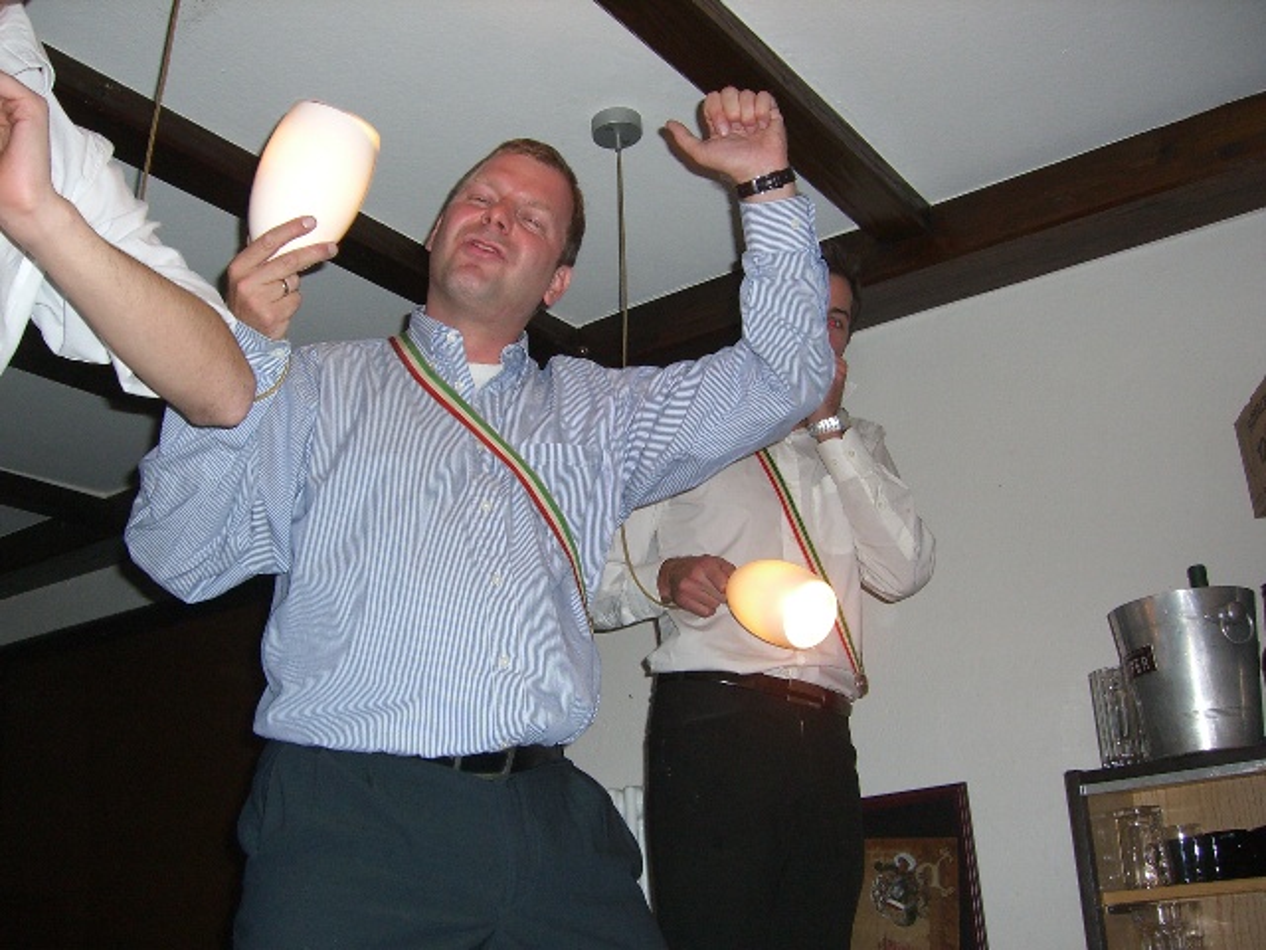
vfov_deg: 37.7
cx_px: 633
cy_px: 475
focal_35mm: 38
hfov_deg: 49.0
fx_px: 1390
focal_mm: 6.2
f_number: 2.7
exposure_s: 1/60
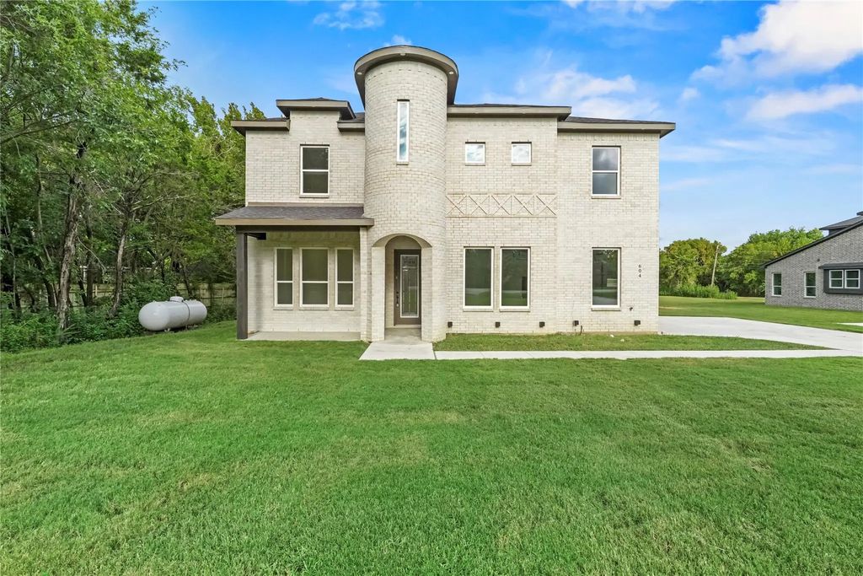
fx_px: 396
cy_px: 288
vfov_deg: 72.1
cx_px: 432
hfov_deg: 95.0
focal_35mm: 16
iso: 2500
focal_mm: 11
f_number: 8
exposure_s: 1/1000
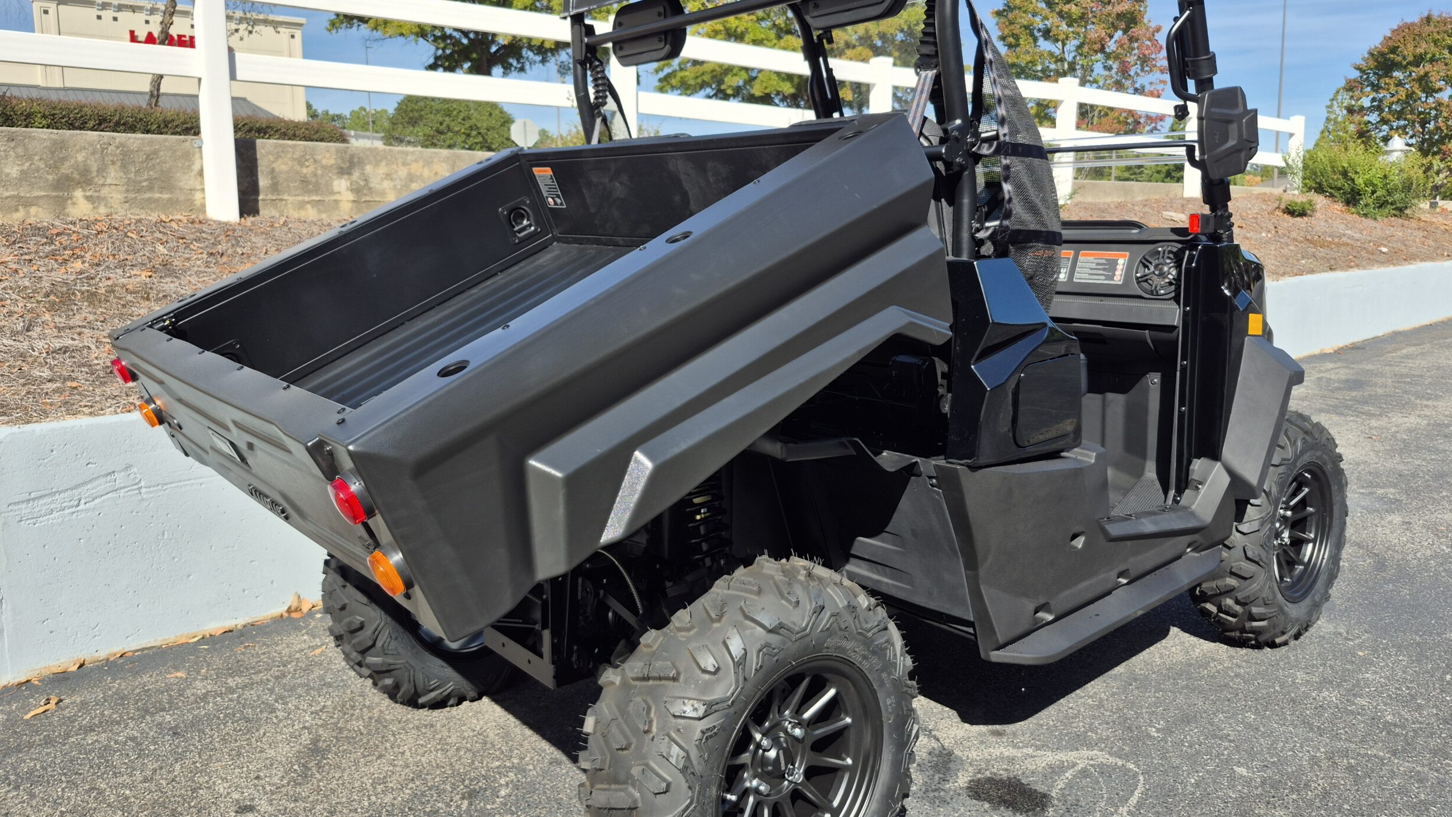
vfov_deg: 44.3
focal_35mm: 26
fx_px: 1001
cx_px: 712
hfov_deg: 71.9
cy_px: 356
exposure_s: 1/1552
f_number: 1.8
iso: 25
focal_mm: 5.4
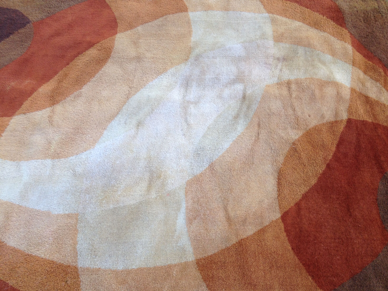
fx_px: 392
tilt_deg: -64.6
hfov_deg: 52.6
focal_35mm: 35
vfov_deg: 40.7
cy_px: 146
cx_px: 194
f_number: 2.4
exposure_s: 1/60
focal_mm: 4.28
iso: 50
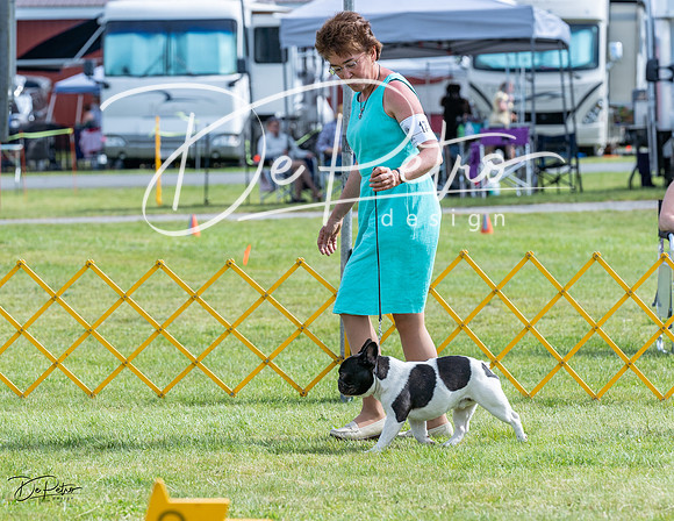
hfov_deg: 9.8
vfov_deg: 7.6
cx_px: 312
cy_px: 230
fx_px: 3911
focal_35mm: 199
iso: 320
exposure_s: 1/1250
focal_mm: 151
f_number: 5.6
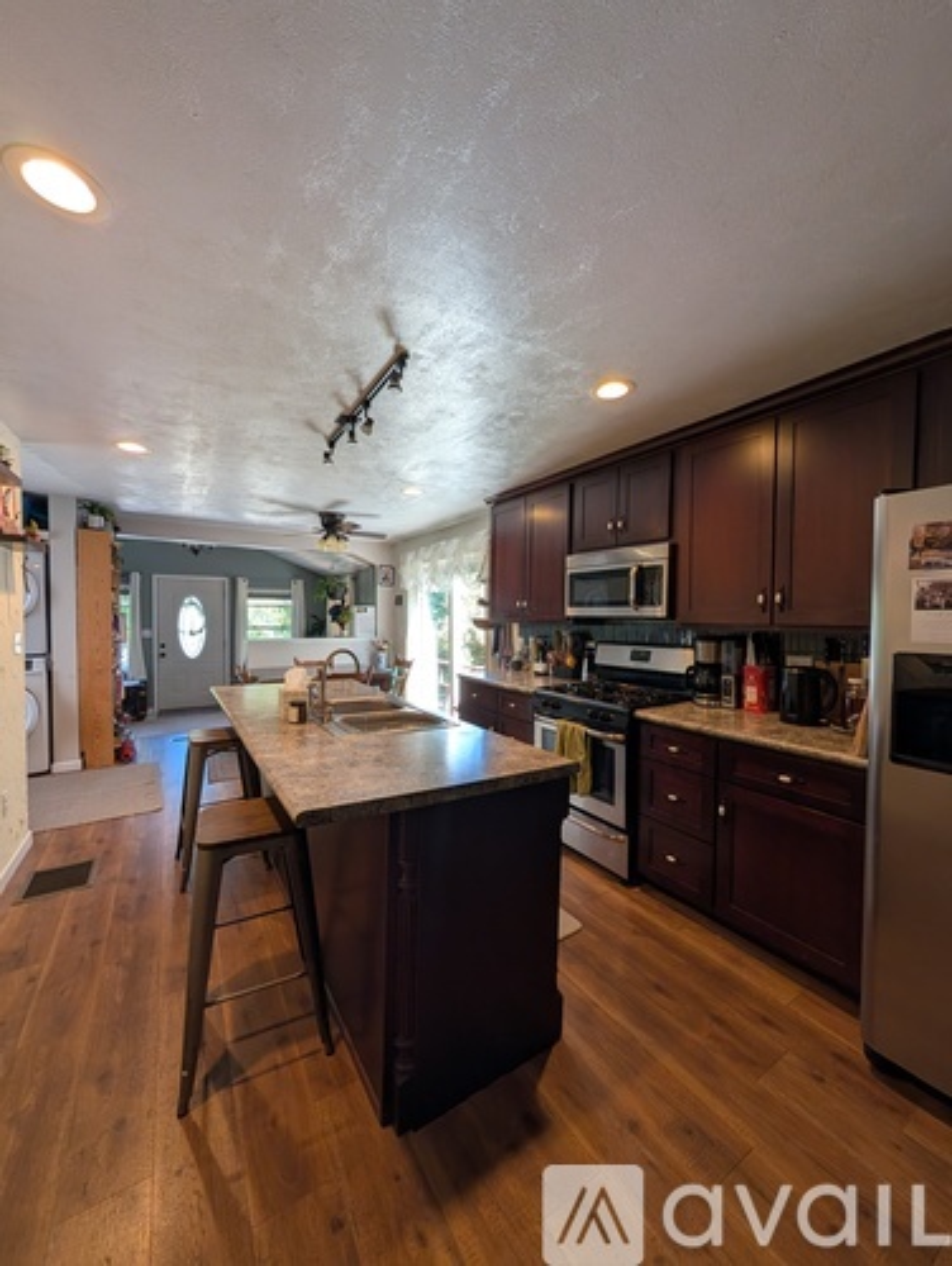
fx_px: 439
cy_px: 633
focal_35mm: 12
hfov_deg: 94.6
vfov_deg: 110.5
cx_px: 476
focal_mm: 2.02
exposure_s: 1/120
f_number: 1.7
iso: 108
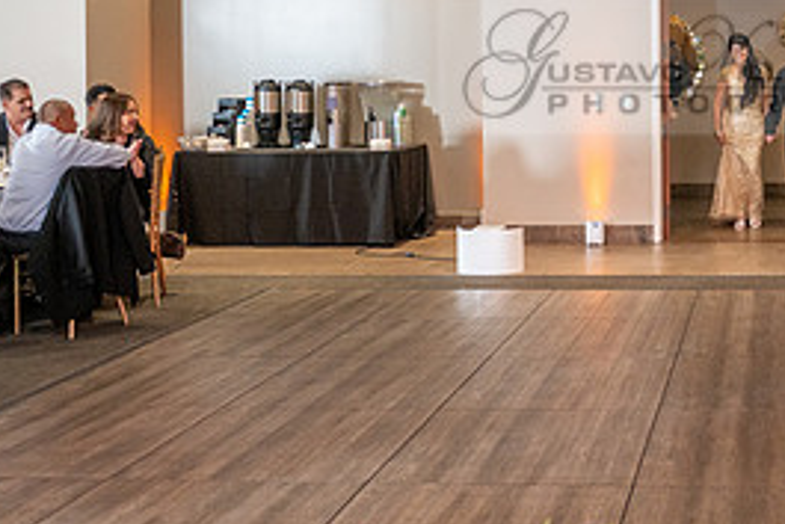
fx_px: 1287
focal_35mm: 59
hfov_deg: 32.4
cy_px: 64
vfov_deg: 22.5
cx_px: 696
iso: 800
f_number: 3.5
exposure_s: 1/200
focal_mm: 27
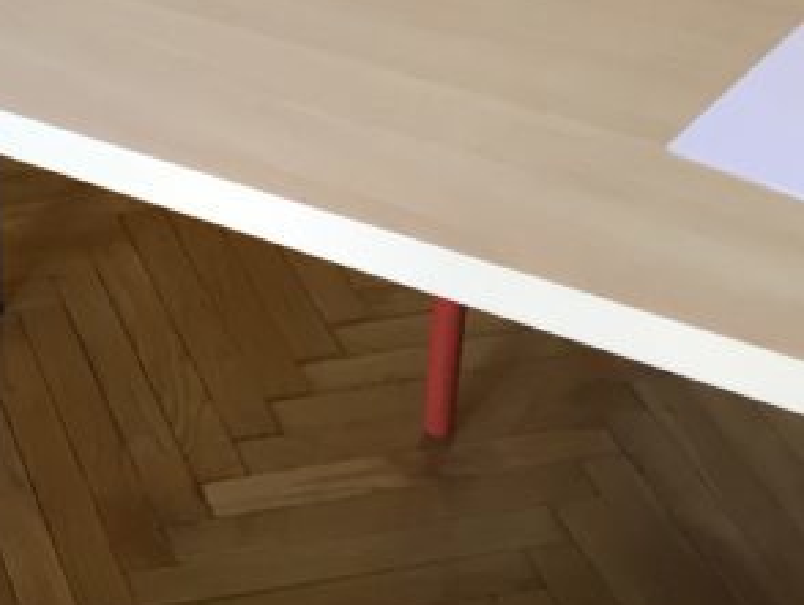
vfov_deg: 13.6
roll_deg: +0.9
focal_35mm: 101
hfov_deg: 18.8
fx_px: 2348
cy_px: -367
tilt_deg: -18.6
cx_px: -22
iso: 80
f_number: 2.2
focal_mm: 4.15
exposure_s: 1/33
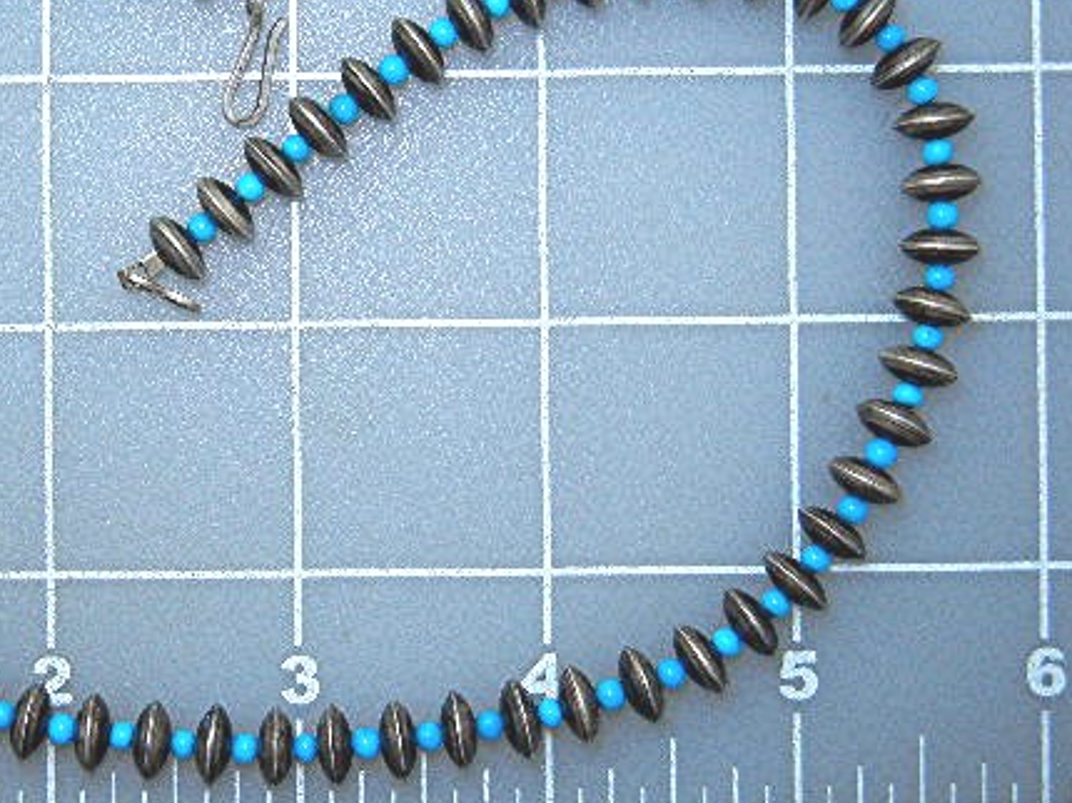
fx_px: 2074
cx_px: 299
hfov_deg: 28.6
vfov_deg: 21.8
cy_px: 284
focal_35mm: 67
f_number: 3.8
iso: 201
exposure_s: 1/30
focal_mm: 8.1
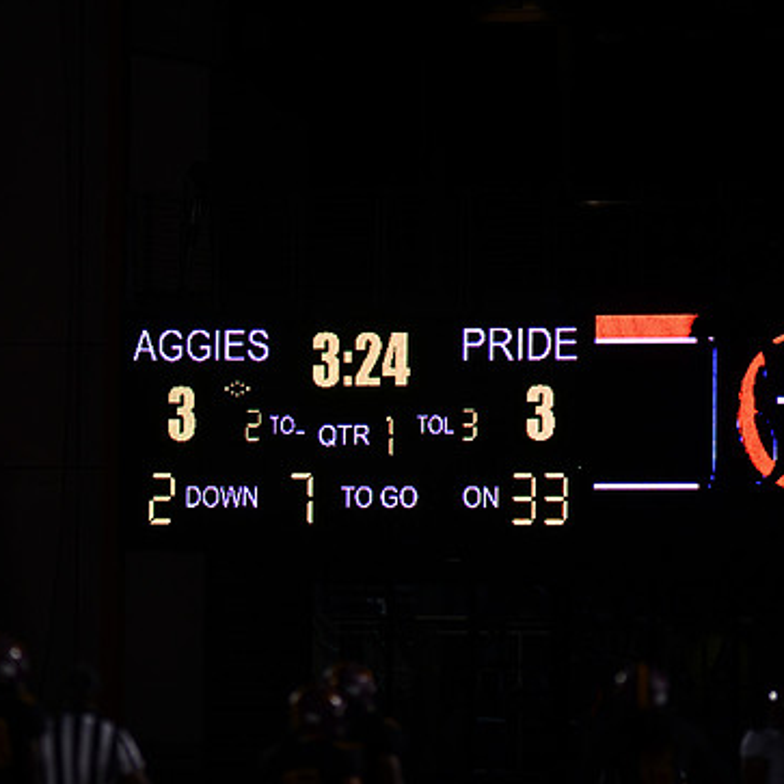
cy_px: 409
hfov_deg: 4.3
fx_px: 10429
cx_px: 320
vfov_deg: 4.3
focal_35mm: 407
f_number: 2.8
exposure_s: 1/1250
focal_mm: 300
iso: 500
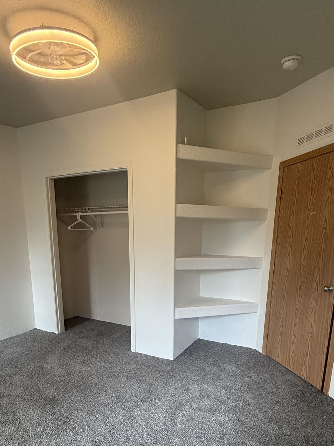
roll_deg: -0.7
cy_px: 300
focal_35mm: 22
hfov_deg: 61.1
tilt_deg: -12.1
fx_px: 283
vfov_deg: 73.9
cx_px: 172
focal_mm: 2.22
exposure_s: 1/120
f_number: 2.2
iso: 250
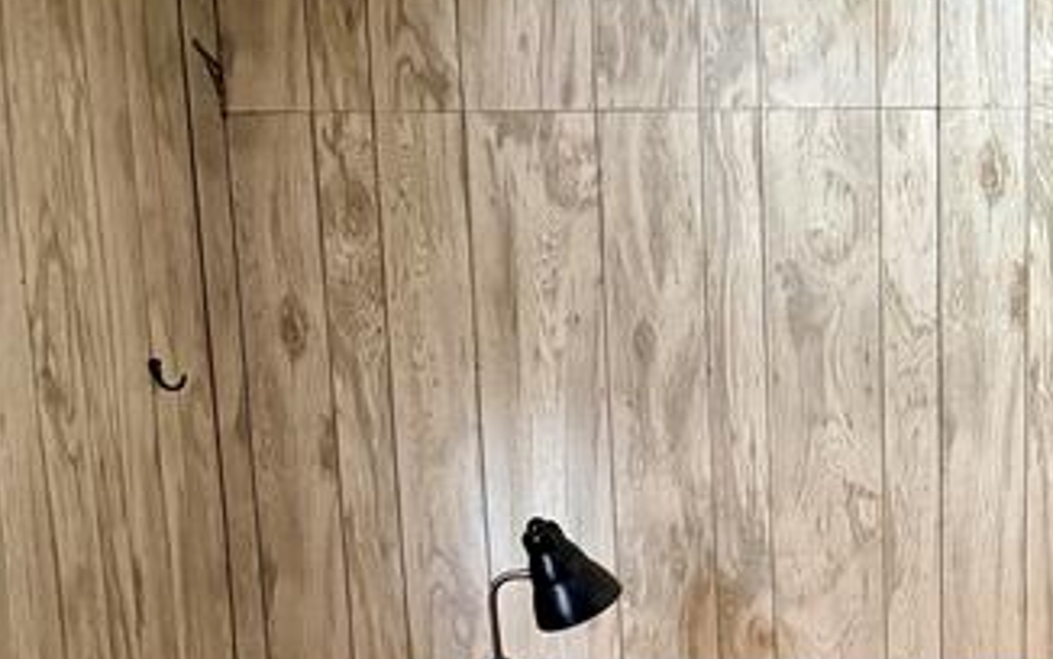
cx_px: 924
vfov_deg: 18.9
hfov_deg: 32.5
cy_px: 1008
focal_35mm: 60
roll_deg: +0.0
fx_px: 1722
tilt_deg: -11.9
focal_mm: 6.76
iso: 1000
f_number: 1.78
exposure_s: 1/40
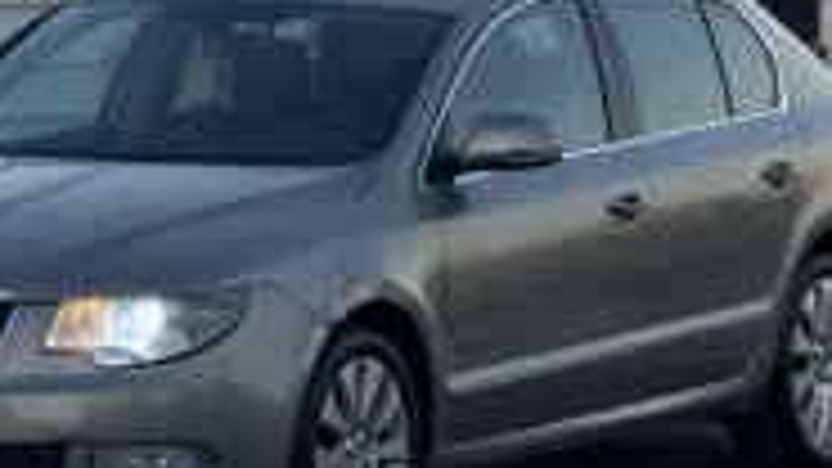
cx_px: 229
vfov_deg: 4.3
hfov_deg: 7.6
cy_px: -14
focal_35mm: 283
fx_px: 6242
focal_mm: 15.66
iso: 50
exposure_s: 1/127
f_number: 2.8
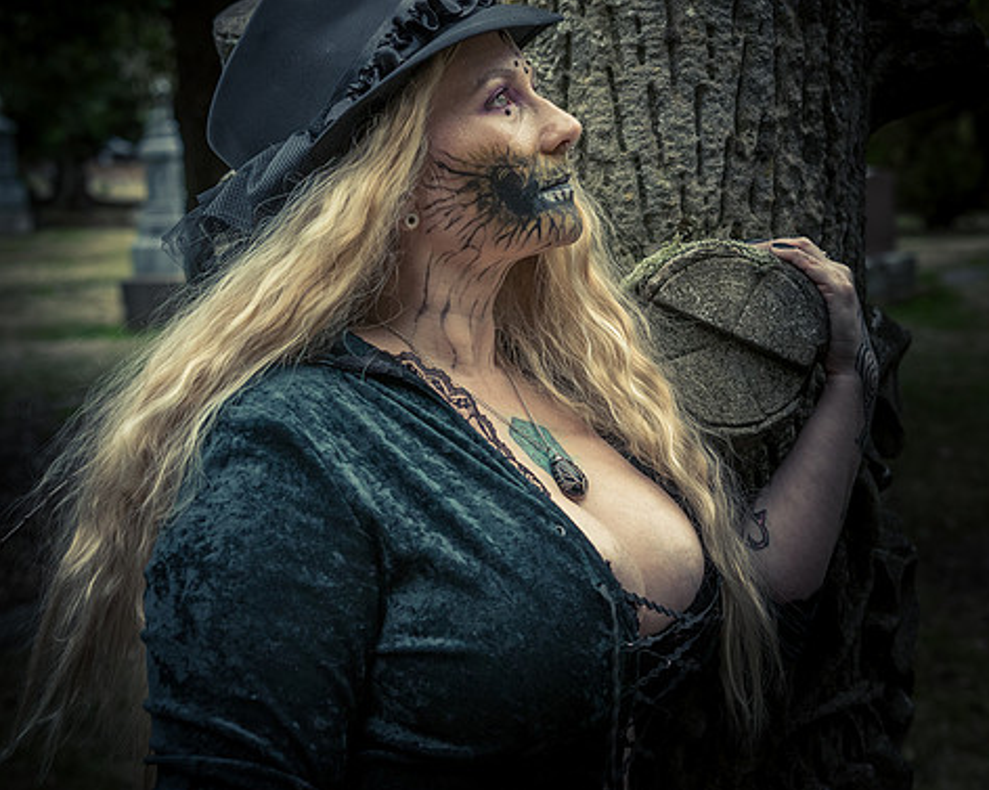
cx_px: 544
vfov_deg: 27.6
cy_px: 376
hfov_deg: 34.1
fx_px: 1609
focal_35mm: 55
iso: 2000
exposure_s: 1/400
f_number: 4
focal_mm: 40
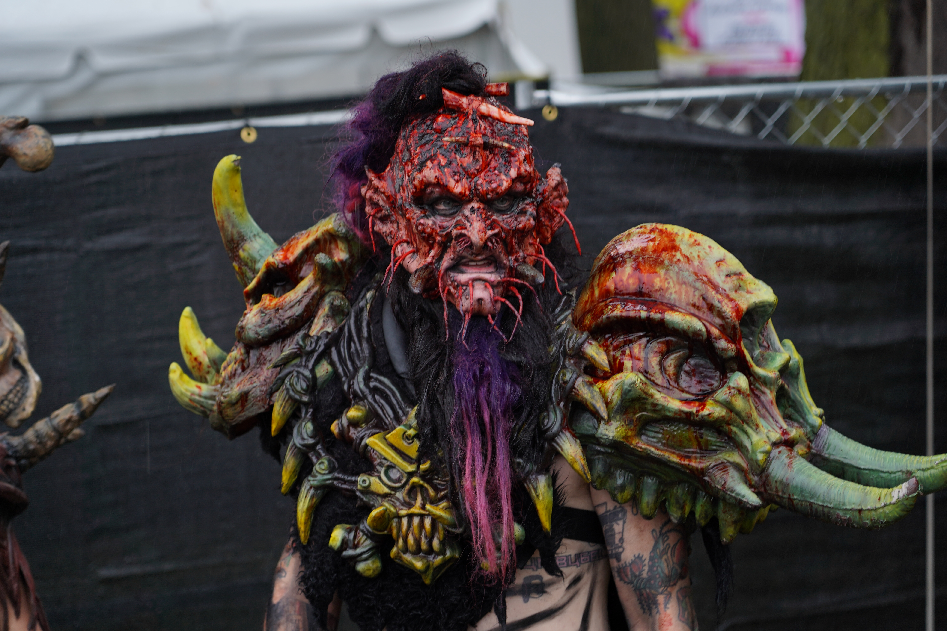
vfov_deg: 13.0
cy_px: 316
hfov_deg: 19.5
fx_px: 2762
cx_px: 474
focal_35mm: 105
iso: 160
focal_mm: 105
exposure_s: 1/125
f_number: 4
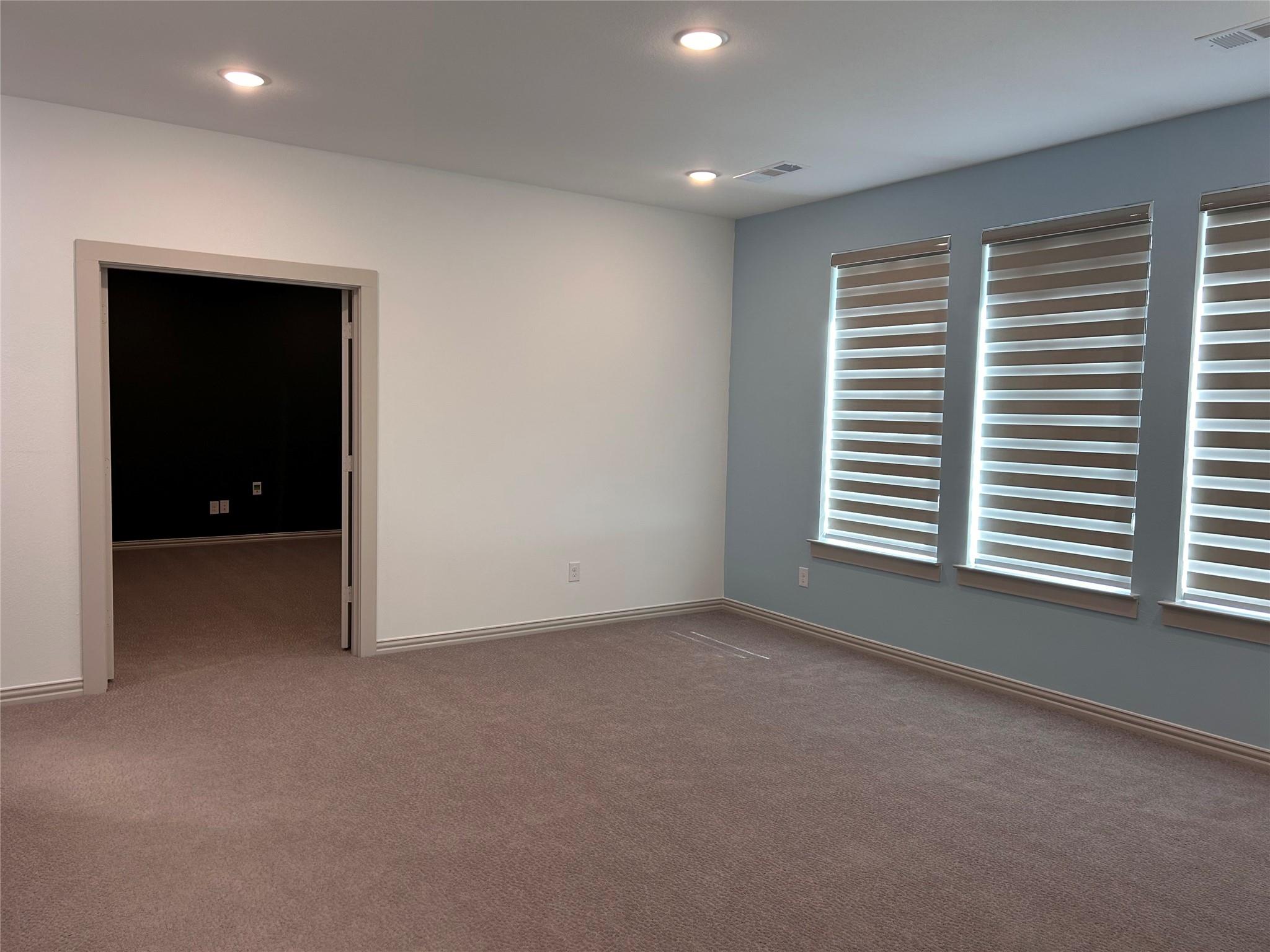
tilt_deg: -4.9
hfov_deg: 67.3
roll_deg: -0.8
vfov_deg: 53.1
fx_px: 954
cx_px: 635
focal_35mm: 26
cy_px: 476
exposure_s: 1/120
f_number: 1.5
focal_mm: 5.7
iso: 64
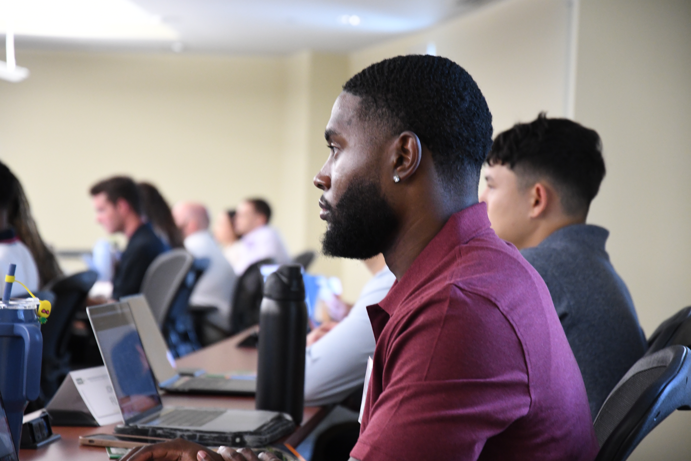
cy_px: 230
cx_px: 346
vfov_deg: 13.8
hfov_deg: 20.6
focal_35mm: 99
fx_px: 1900
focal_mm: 66
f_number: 4
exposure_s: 1/60
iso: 2500
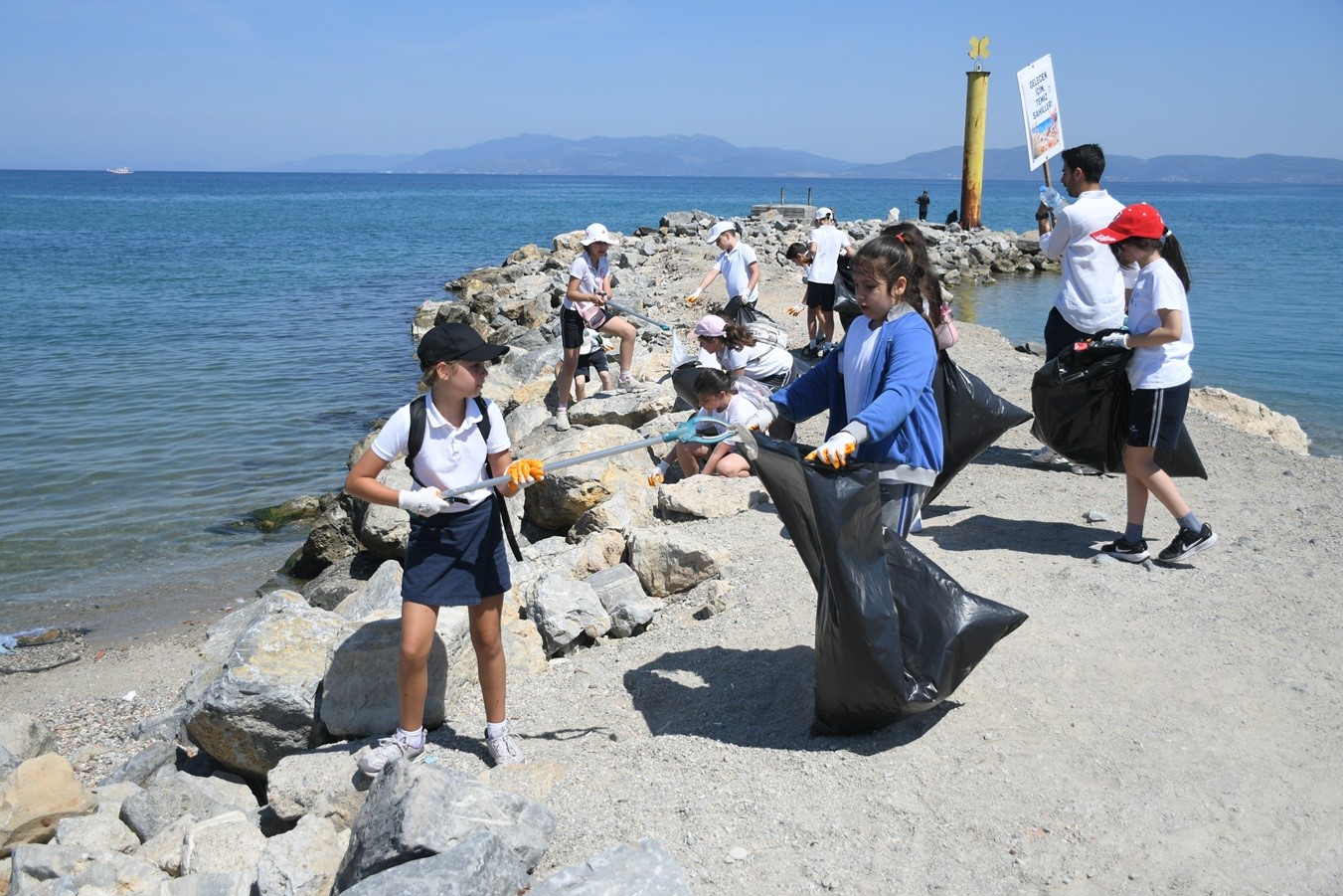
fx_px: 1268
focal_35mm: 34
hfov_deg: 55.8
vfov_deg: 38.9
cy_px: 438
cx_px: 659
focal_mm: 22
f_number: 3.5
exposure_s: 1/1600
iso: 100
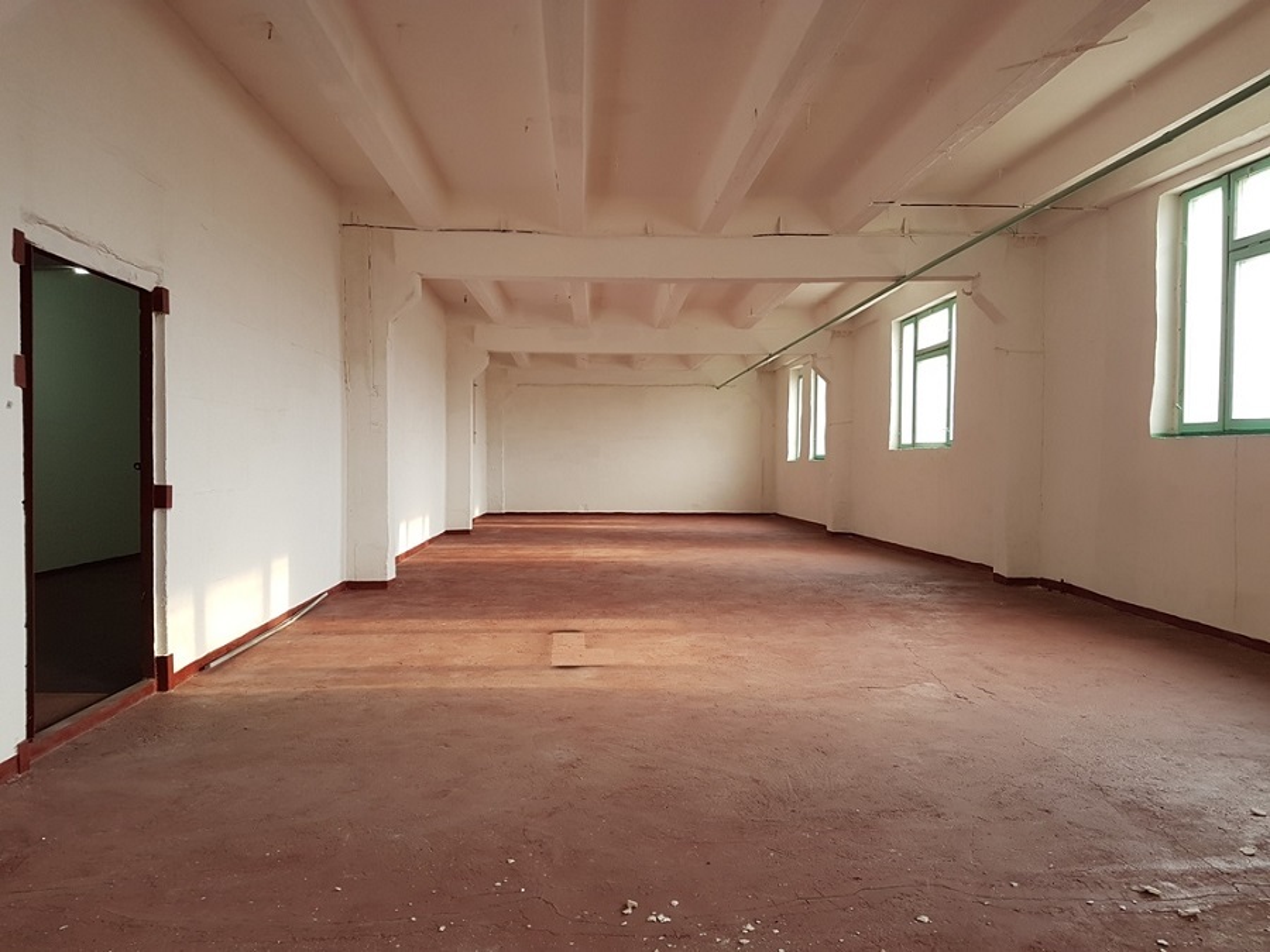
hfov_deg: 67.3
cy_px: 476
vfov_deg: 53.1
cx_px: 635
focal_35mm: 26
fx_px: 954
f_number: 1.7
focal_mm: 4.2
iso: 64
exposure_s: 1/50
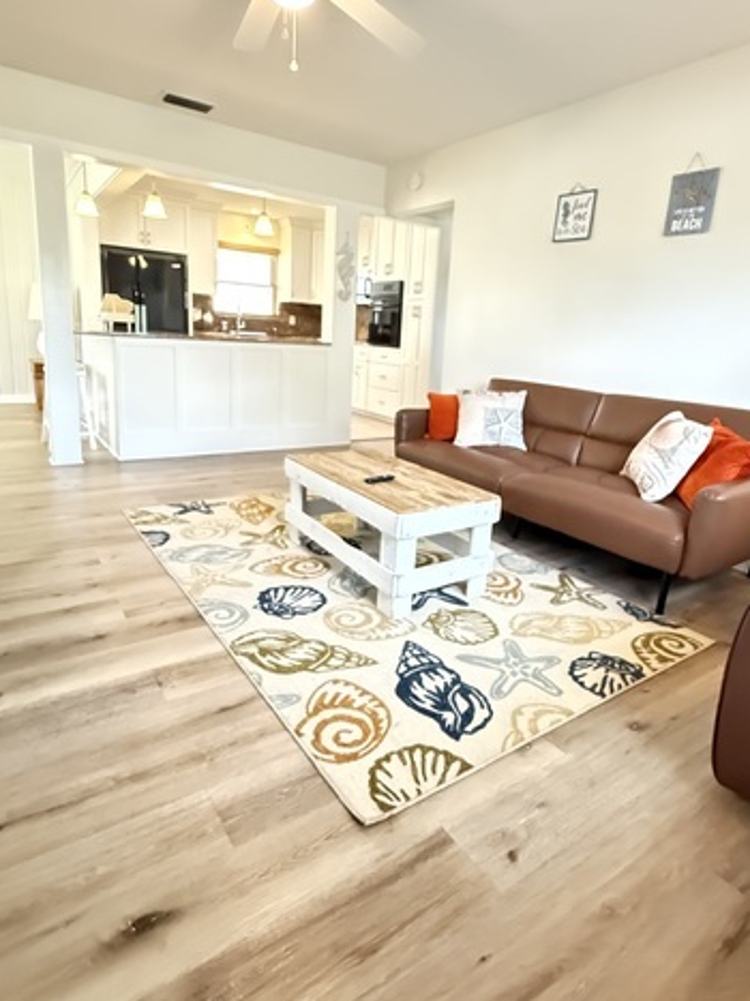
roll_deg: -4.2
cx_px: 405
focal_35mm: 20
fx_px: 578
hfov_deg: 65.8
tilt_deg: -10.9
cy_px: 462
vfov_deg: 81.6
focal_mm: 2.22
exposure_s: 1/40
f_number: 2.2
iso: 1600
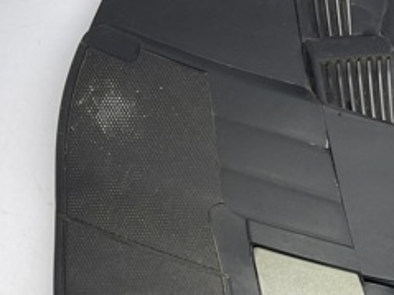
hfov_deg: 26.9
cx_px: 419
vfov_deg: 21.1
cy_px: 300
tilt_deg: -85.9
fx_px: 762
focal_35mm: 67
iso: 32
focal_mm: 5.1
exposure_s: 1/216
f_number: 1.6
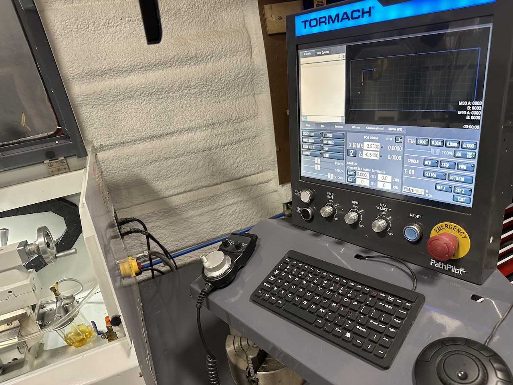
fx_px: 356
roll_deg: +9.1
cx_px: 256
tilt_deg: -21.1
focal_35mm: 24
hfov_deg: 71.6
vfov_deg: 56.8
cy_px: 192
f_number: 1.78
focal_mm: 6.86
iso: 160
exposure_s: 1/60
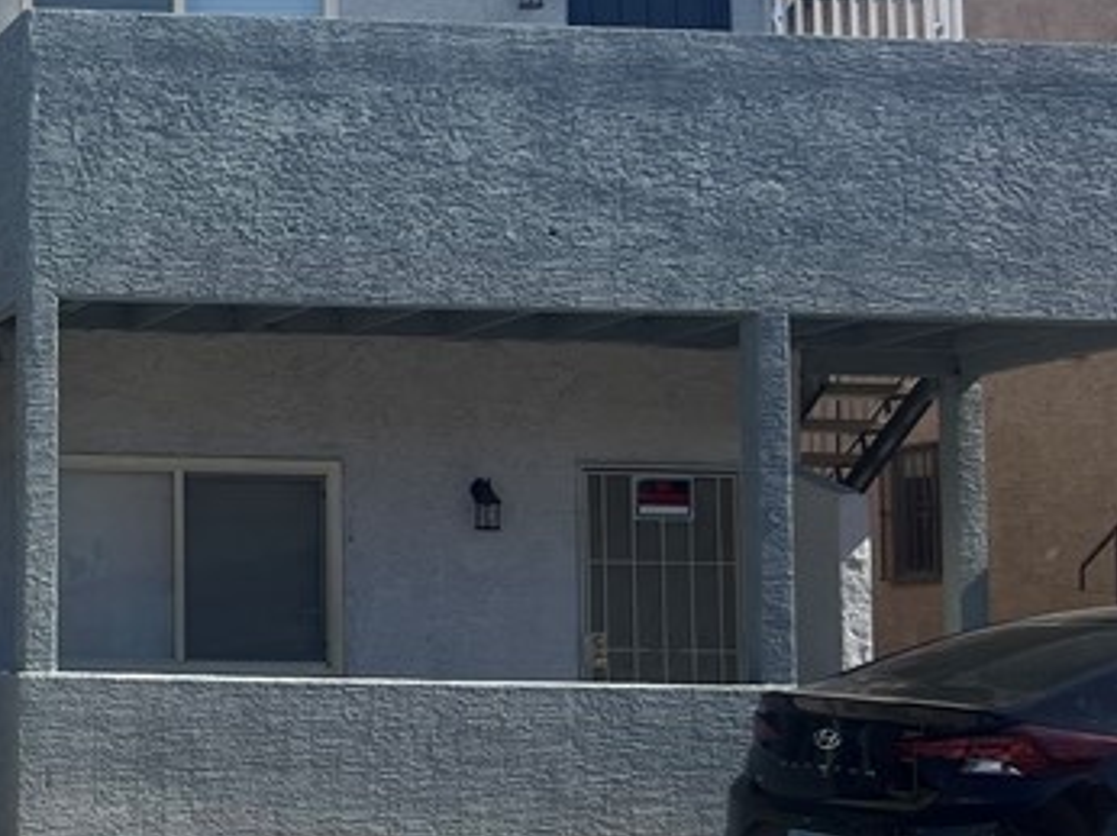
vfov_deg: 19.1
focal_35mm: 77
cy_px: 426
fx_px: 2483
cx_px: -426
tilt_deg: +4.6
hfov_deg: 22.1
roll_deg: -0.9
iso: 50
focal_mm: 5.7
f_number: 1.5
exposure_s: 1/3460
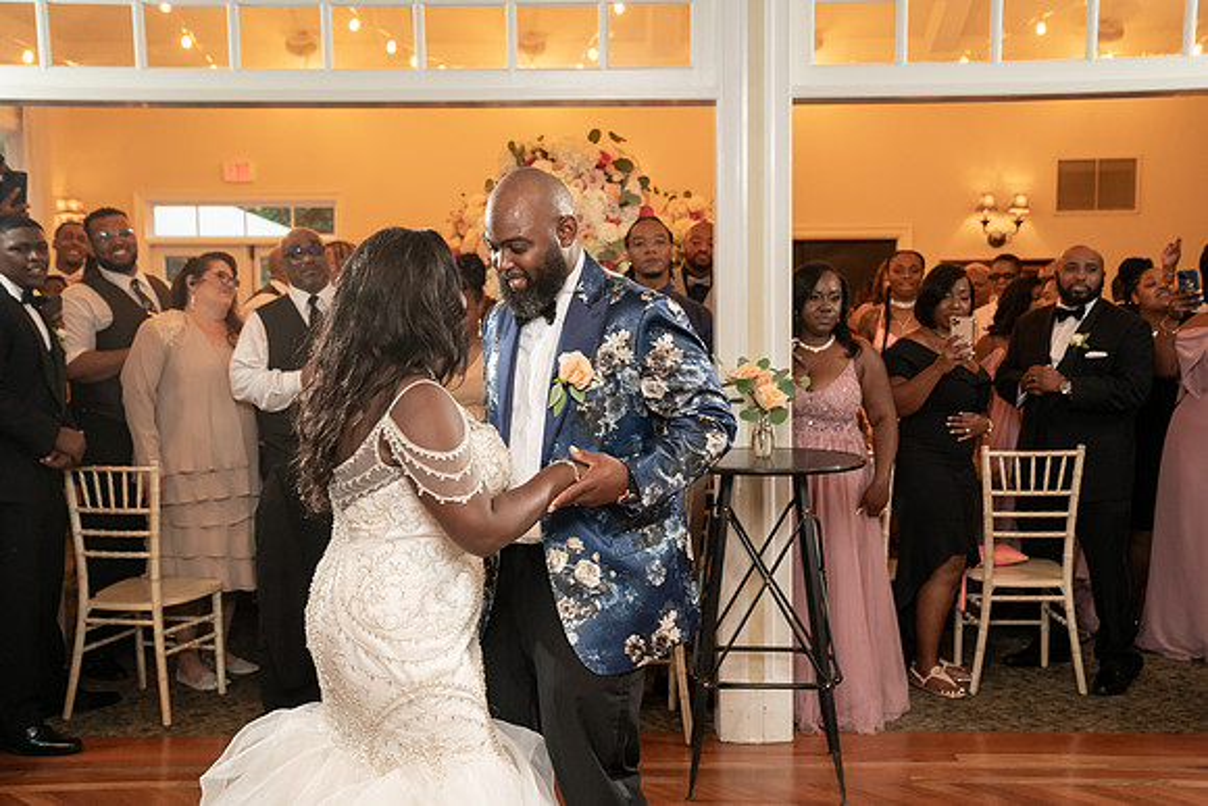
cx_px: 604
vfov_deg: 32.7
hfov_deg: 47.5
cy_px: 403
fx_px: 1373
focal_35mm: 41
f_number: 4
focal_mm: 40
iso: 4000
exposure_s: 1/200
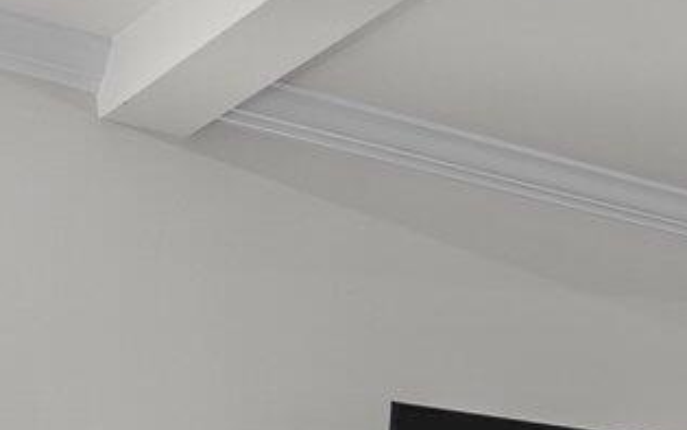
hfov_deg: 16.4
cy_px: 793
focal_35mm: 106
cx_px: 1237
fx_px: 1985
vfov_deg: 11.4
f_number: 4
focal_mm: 16
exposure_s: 1/6
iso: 400
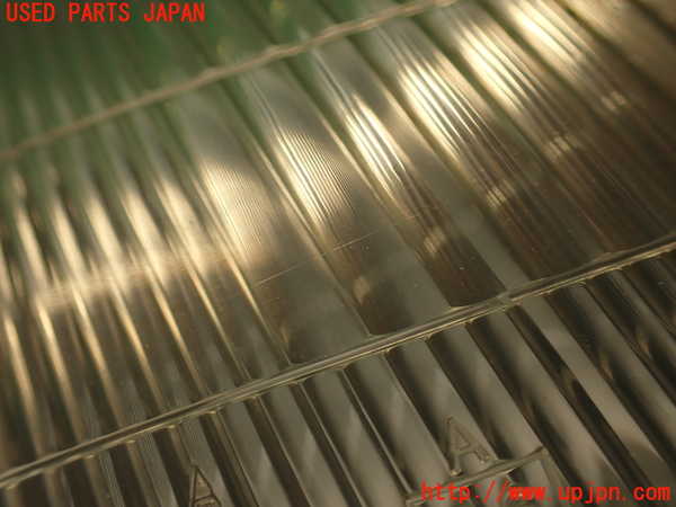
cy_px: 254
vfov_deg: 44.2
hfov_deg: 56.8
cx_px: 338
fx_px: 625
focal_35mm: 32
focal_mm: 5.79
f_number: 2.4
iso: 100
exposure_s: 1/125
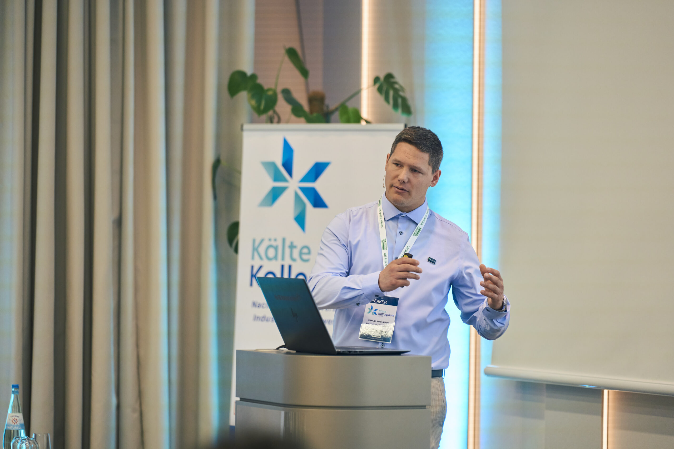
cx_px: 337
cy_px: 224
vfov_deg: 9.1
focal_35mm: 150
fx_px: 2808
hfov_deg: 13.7
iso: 640
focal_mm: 150
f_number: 2.8
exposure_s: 1/160
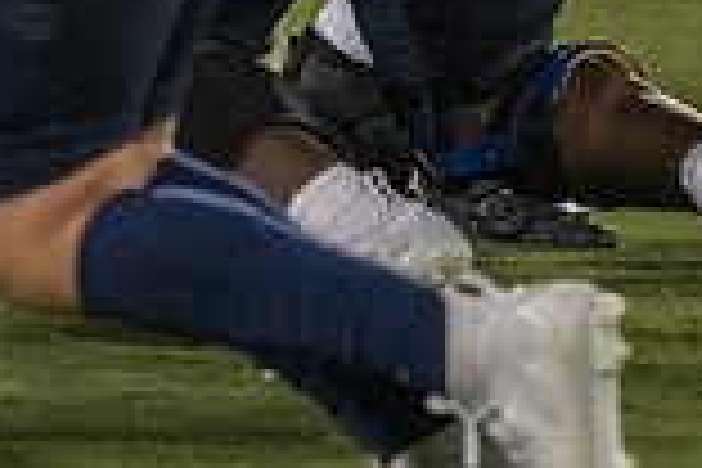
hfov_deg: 1.8
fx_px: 22404
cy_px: -313
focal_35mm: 1149
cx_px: -590
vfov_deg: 1.2
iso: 8000
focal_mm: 309
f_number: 5.6
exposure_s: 1/1000
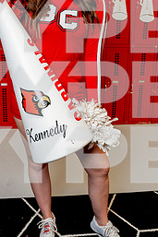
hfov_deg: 27.4
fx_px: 323
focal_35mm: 49
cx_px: 57
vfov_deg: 40.1
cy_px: 90
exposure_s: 1/250
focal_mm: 28
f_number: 4
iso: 800
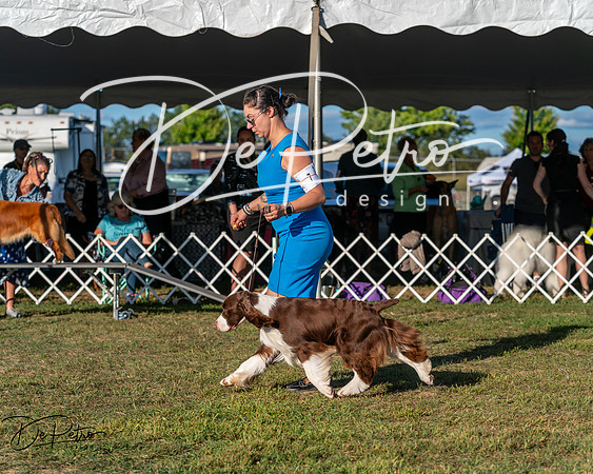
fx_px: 1778
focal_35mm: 101
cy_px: 237
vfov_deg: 15.2
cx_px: 296
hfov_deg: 18.9
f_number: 4.5
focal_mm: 90
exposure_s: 1/1250
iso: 100
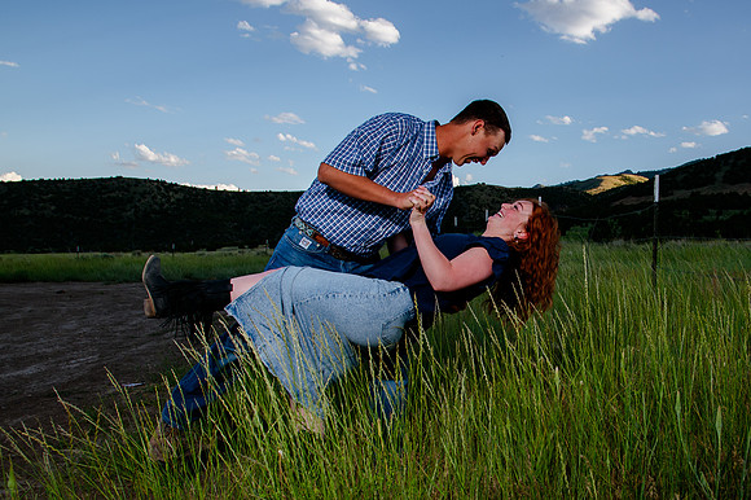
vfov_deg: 35.7
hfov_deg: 51.2
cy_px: 328
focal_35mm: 37
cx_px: 487
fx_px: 770
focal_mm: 24
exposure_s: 1/200
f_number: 8
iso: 160
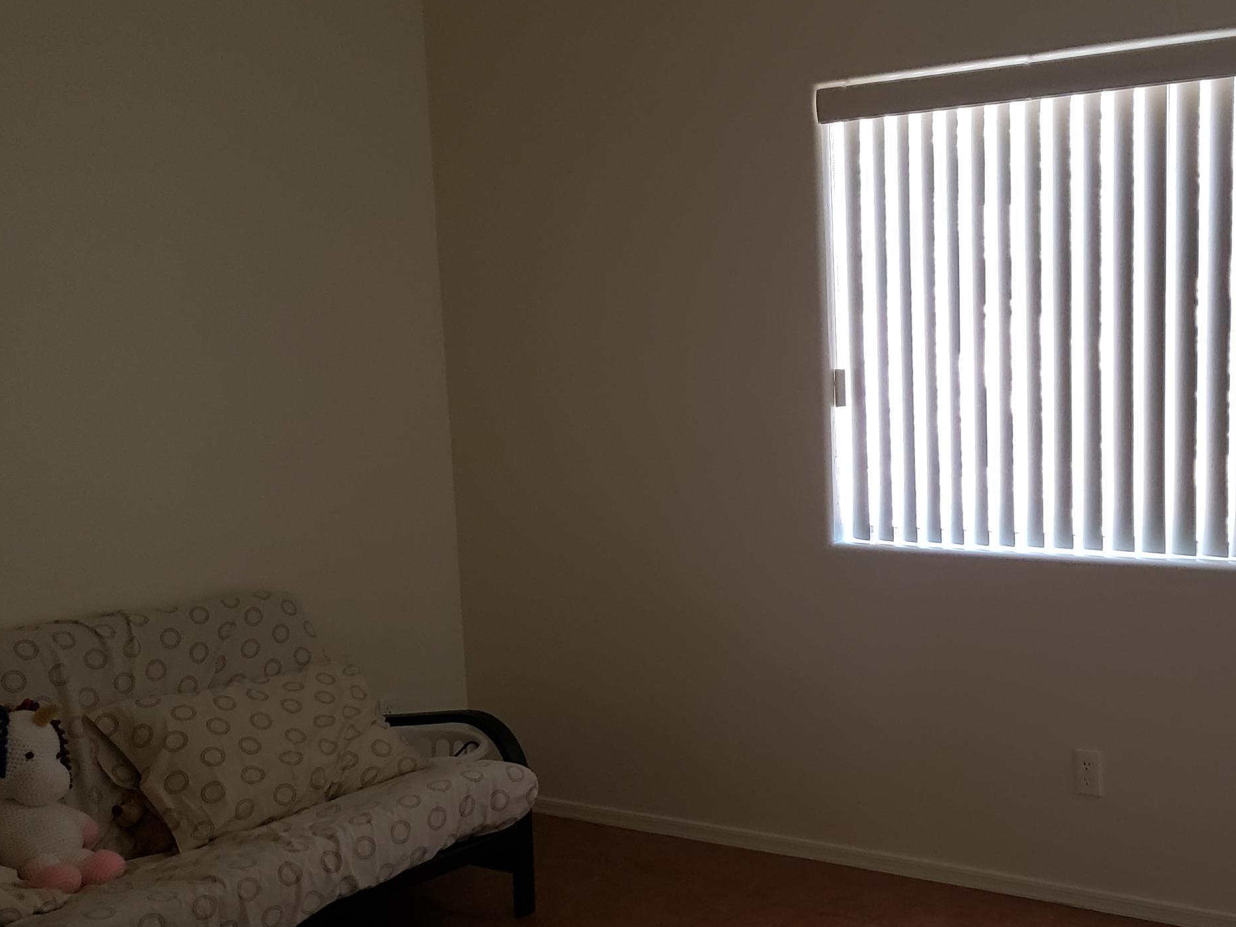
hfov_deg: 43.7
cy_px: 540
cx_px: 886
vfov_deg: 34.3
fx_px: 1500
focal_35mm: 42
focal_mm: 4.3
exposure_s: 1/120
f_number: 1.5
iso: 200
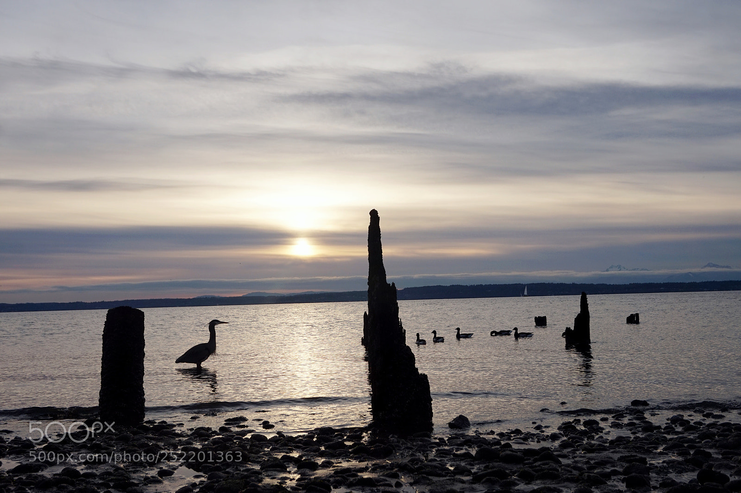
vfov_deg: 35.5
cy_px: 246
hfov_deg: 51.3
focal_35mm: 38
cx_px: 370
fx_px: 771
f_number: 8
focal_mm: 25
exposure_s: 1/250
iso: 100
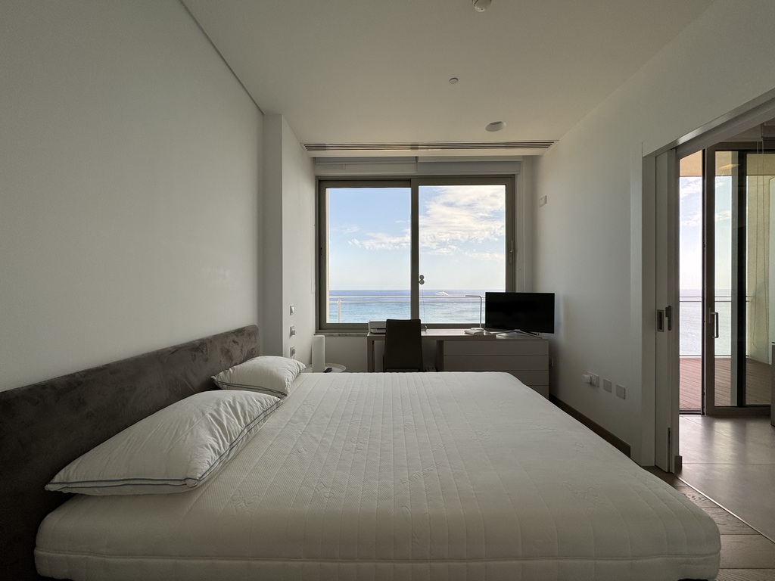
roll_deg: -0.3
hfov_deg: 102.1
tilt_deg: -0.5
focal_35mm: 14
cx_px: 388
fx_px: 313
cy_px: 290
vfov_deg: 85.7
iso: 40
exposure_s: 1/561
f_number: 2.2
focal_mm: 2.22
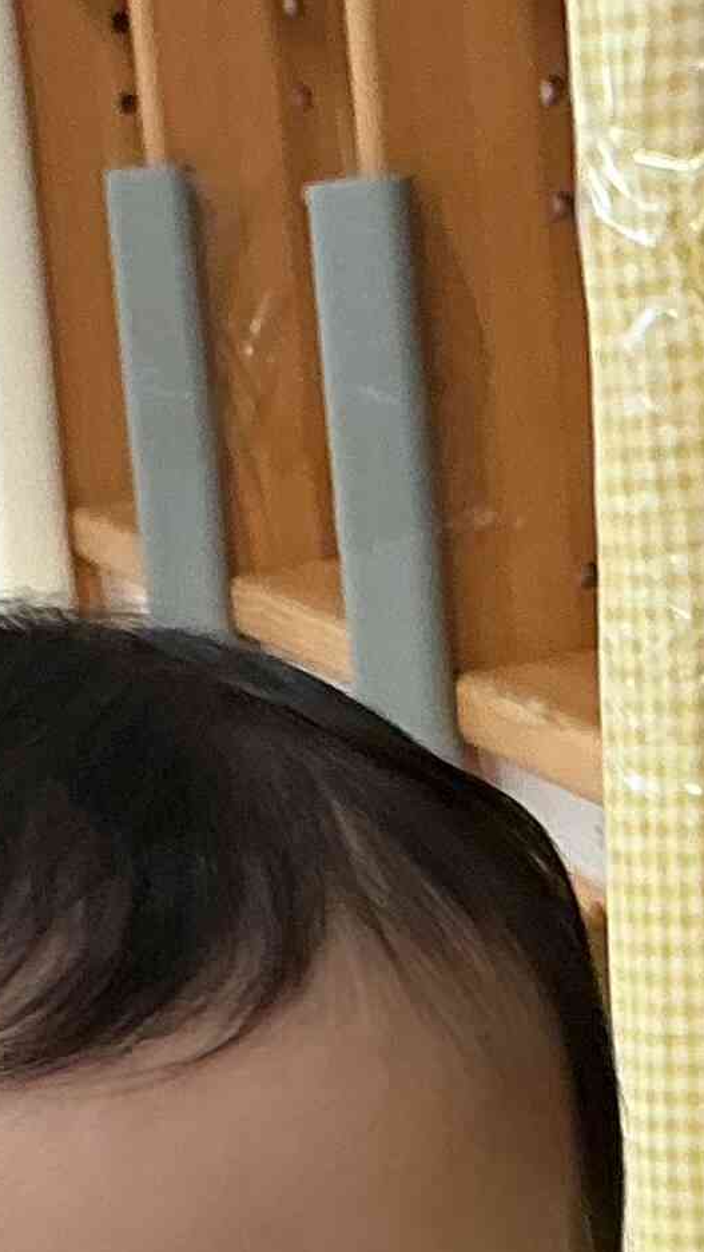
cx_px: 132
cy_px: 1762
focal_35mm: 136
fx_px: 4514
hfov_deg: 8.9
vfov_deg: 14.9
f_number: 1.8
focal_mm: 3
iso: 64
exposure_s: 1/120
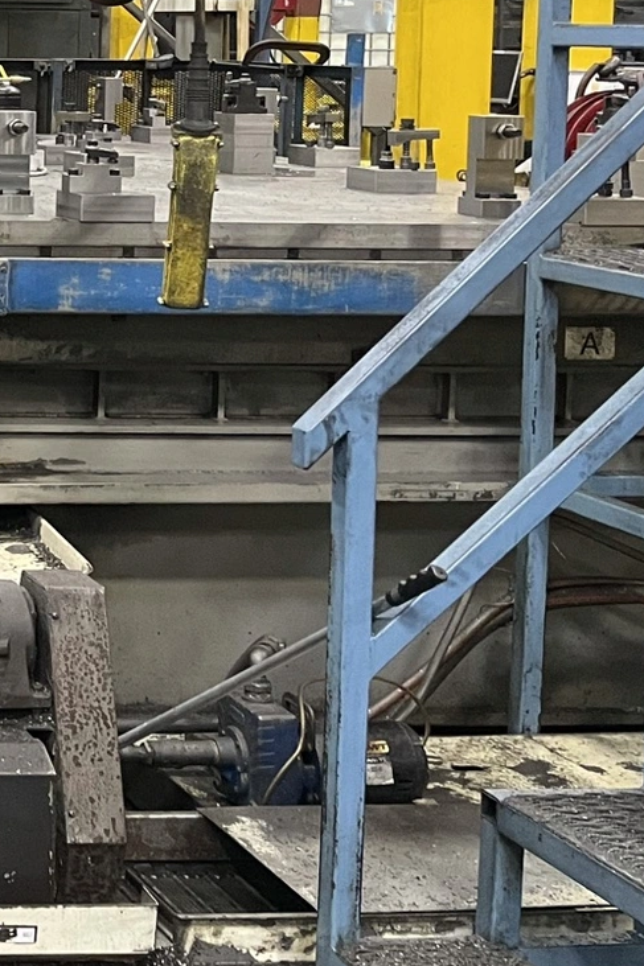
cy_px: 115
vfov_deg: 26.5
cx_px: -660
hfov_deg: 14.9
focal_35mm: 74
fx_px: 1986
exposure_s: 1/60
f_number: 1.6
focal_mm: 4.2
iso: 250
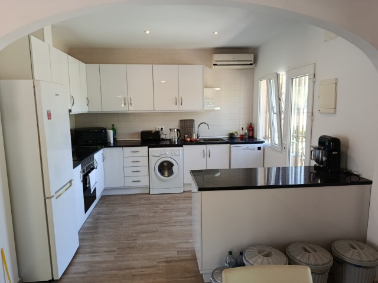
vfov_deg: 56.8
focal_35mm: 24
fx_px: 262
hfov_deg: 71.6
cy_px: 142
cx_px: 189
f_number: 1.7
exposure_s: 1/100
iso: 501
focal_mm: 5.24
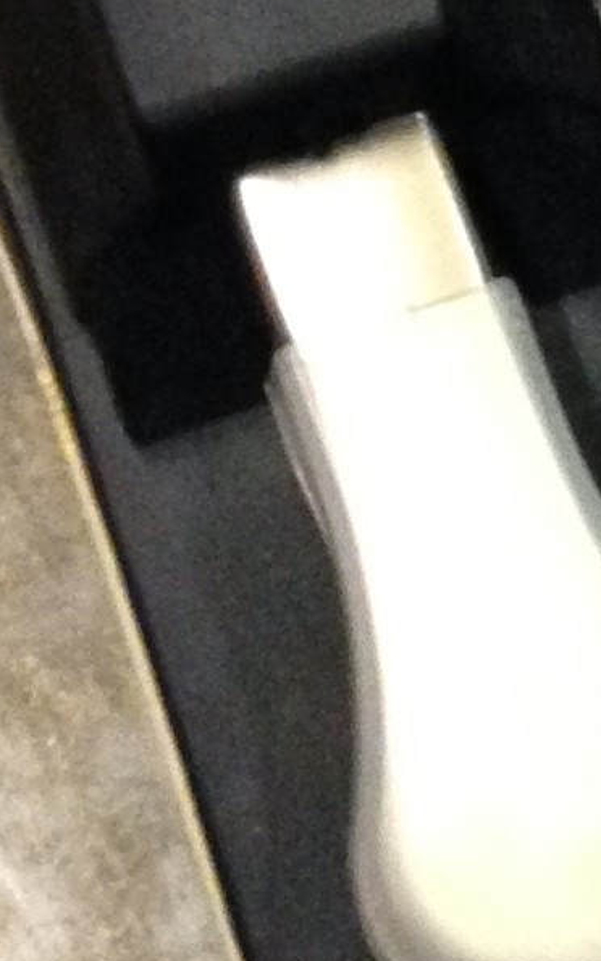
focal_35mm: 192
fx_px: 5030
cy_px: 52
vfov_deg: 10.8
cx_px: 1654
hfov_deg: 6.4
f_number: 2.4
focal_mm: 4.12
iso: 320
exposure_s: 1/20
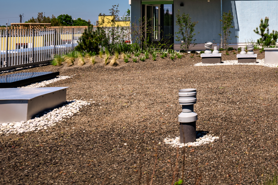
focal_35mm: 57
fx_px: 440
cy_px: 6
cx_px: 292
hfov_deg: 31.7
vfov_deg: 23.0
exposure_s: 1/1000
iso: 100
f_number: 5
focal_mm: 24
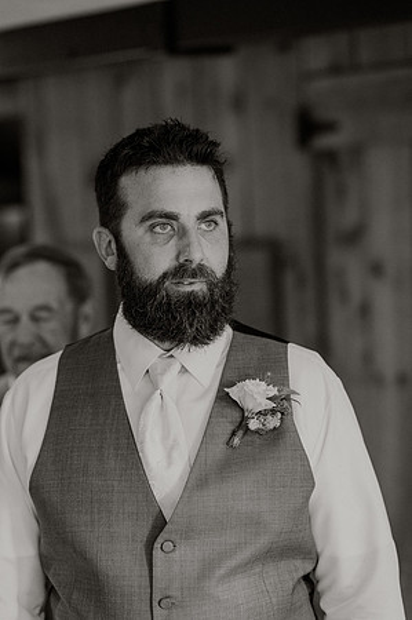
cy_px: 310
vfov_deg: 19.5
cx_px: 206
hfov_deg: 13.0
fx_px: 1807
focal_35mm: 105
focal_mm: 105
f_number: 2.8
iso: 3200
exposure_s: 1/125
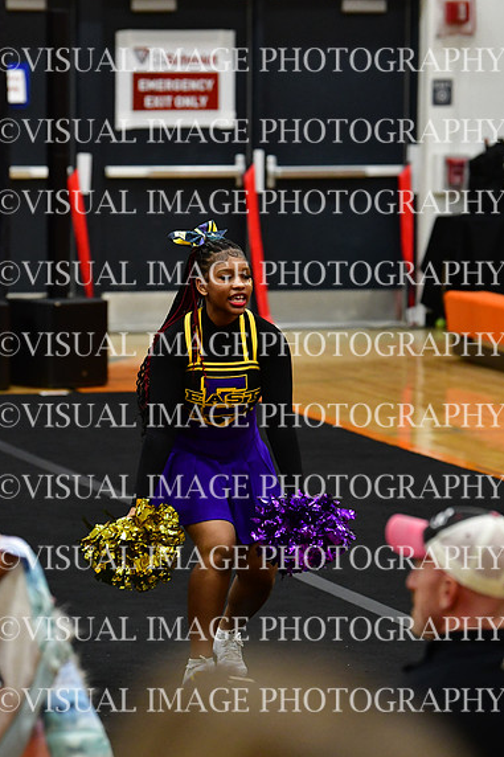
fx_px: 4622
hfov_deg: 6.2
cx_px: 251
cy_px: 380
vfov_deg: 9.4
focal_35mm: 220
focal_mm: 145
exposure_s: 1/500
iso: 4000
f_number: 4
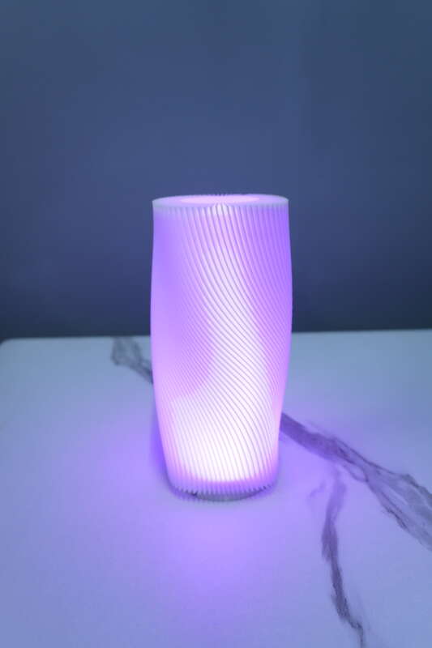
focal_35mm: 28
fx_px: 513
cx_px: 216
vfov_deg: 64.6
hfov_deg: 45.7
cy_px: 324
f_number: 4
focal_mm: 19
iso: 250
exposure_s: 1/30
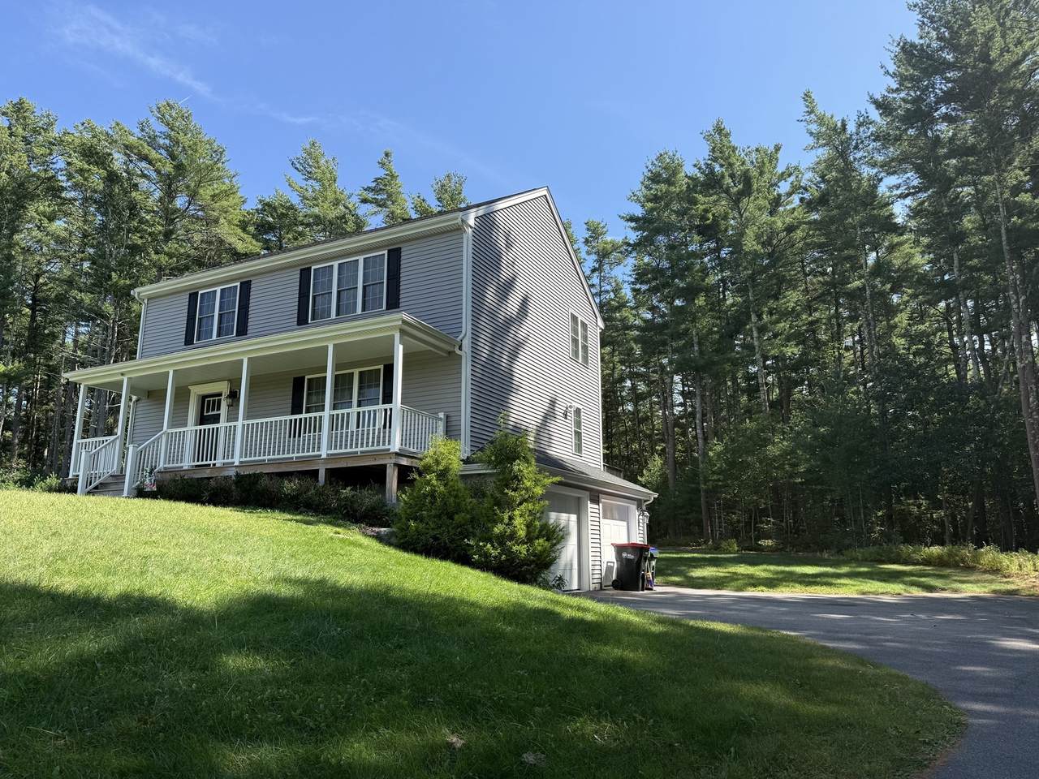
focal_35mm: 24
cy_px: 390
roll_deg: +0.2
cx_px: 520
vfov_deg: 56.8
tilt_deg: +13.0
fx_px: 720
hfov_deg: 71.6
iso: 80
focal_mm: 6.76
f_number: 1.78
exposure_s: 1/1812
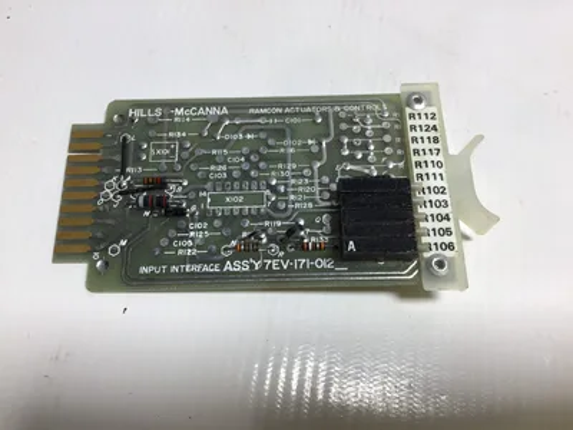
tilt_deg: -66.9
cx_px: 286
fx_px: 513
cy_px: 215
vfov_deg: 45.4
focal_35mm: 31
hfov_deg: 58.4
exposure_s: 1/120
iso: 25
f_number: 2.4
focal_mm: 3.3
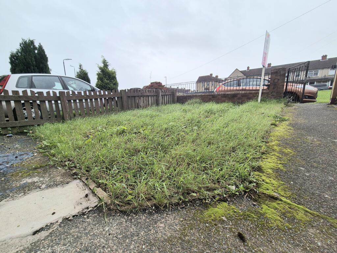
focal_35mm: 13
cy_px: 126
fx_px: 127
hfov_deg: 106.2
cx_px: 168
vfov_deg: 89.9
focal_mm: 2.2
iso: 50
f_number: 2.2
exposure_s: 1/1667
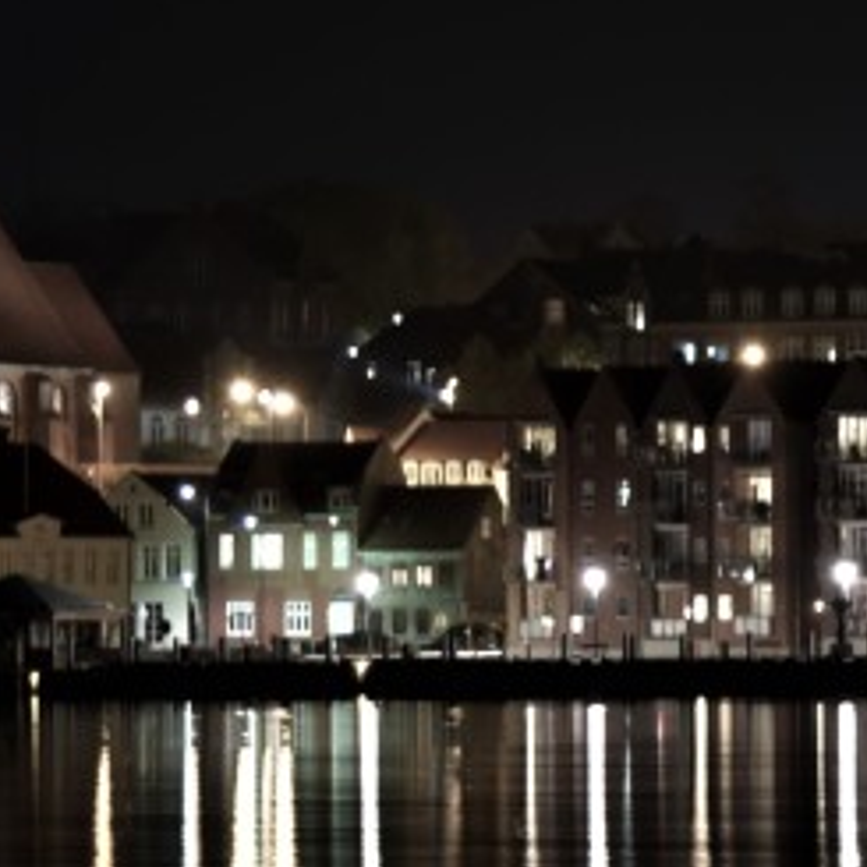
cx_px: 784
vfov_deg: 4.6
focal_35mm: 383
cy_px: 372
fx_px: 10853
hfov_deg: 4.6
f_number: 4
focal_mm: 92
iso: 250
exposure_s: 10
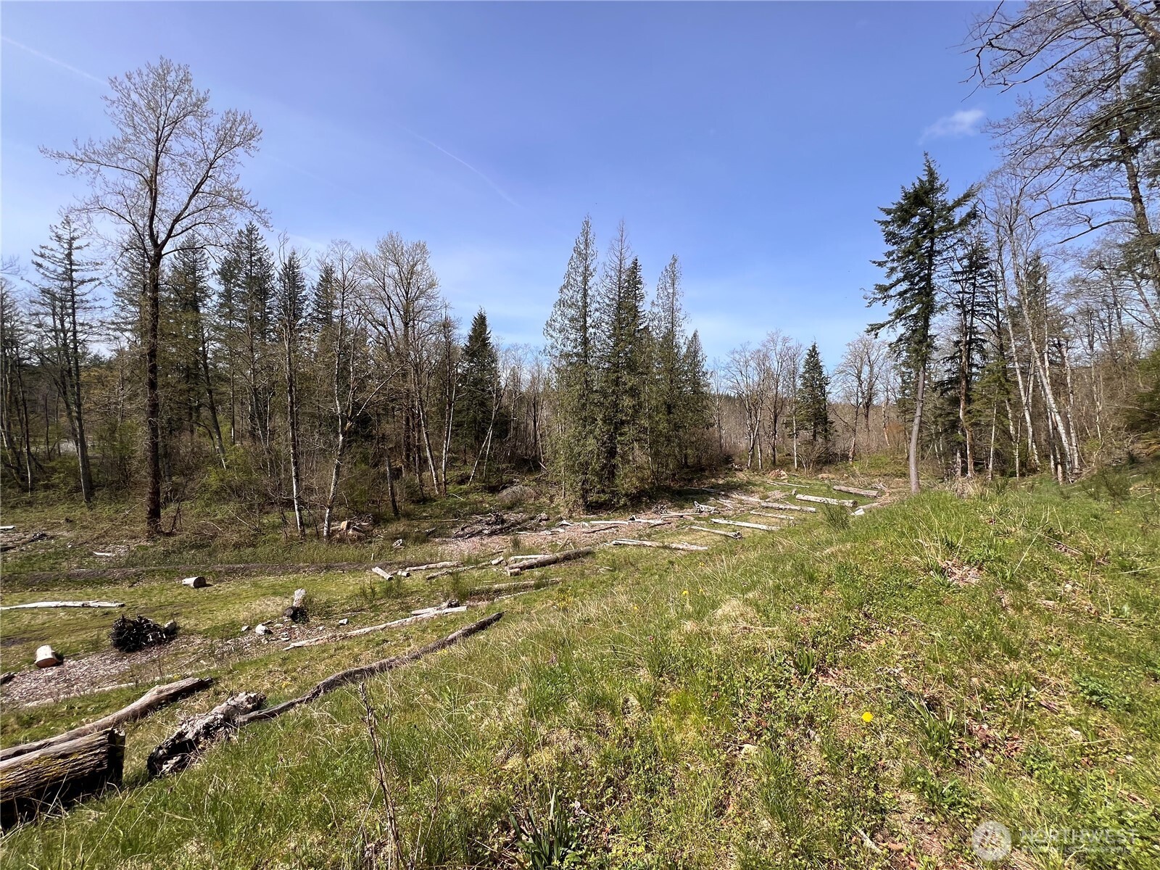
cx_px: 580
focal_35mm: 13
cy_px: 435
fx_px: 436
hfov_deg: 106.2
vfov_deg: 89.9
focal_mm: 1.57
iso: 32
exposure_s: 1/1193
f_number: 1.8
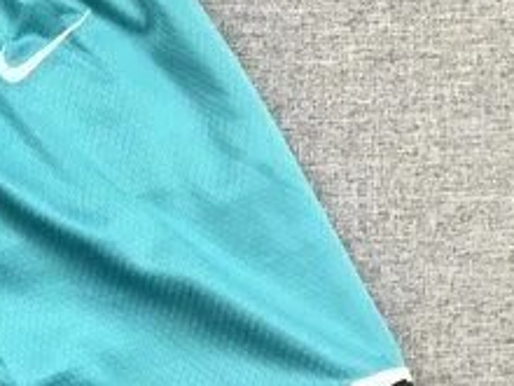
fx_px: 1515
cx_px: -257
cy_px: 342
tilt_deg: -87.5
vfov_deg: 14.4
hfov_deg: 17.3
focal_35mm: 102
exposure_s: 1/50
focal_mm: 3.99
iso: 25
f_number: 1.8
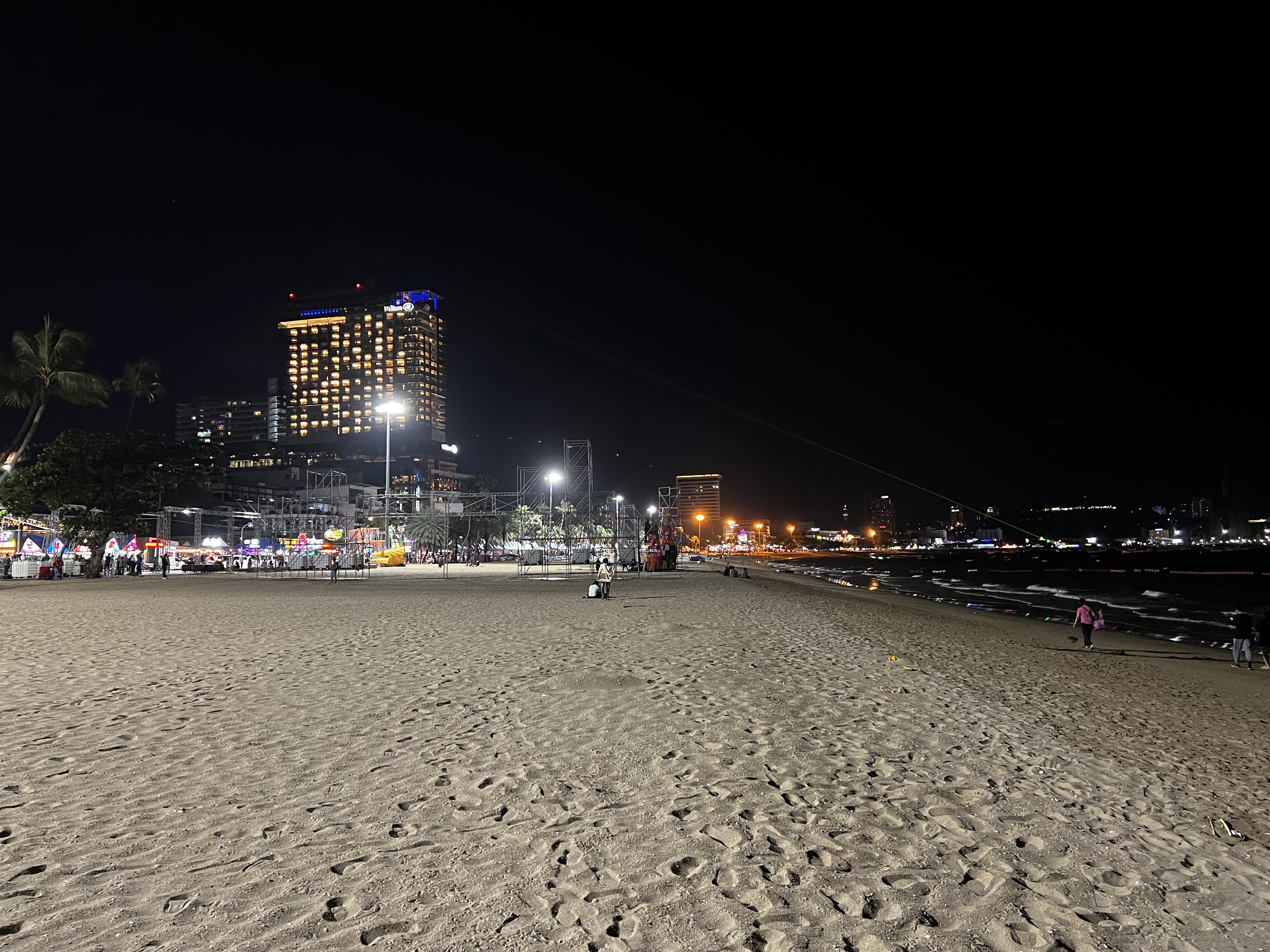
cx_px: 635
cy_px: 476
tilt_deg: +5.8
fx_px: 954
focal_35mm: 26
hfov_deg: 67.3
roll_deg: +1.2
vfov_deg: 53.1
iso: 640
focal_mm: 5.7
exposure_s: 1/33
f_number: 1.5
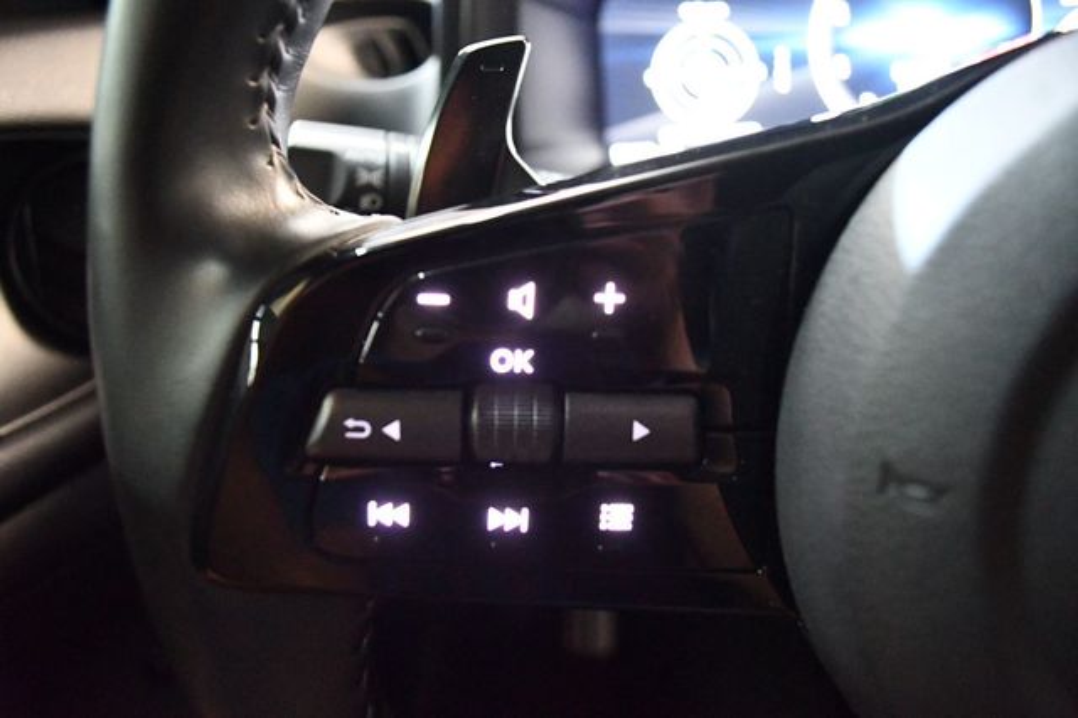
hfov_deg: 67.4
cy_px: 359
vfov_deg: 47.9
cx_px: 539
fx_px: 808
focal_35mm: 27
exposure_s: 1/40
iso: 12800
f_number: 3.5
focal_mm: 18
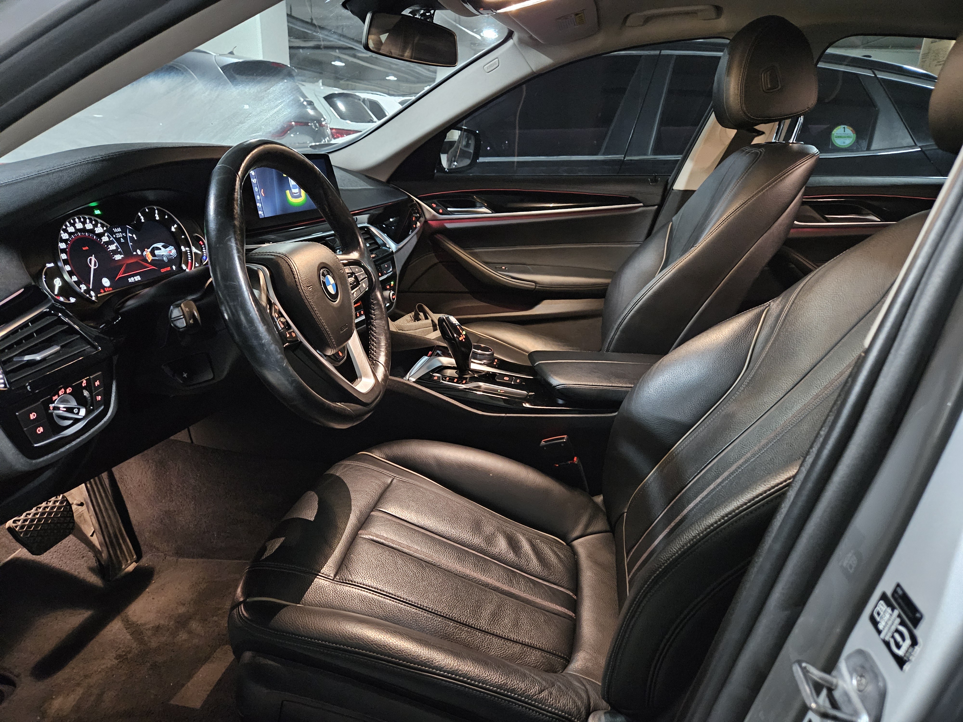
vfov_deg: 58.9
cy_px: 361
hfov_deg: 73.9
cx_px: 482
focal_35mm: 23
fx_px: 640
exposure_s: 1/20
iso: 1600
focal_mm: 5.4
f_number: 1.8
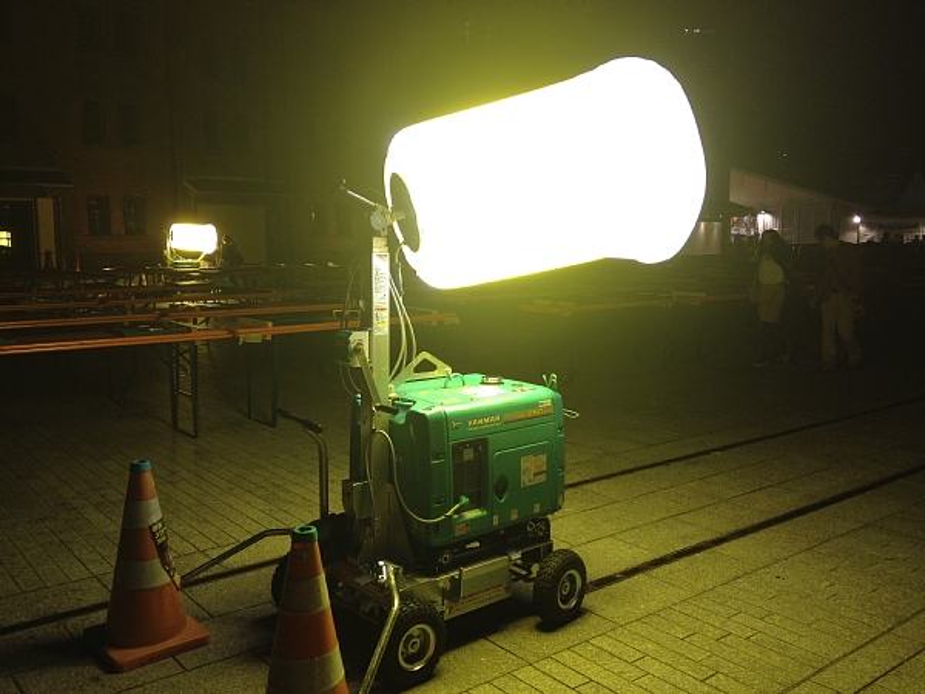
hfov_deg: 52.6
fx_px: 935
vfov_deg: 40.7
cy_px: 347
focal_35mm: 35
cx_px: 462
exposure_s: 1/60
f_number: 2.4
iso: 80
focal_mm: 4.28
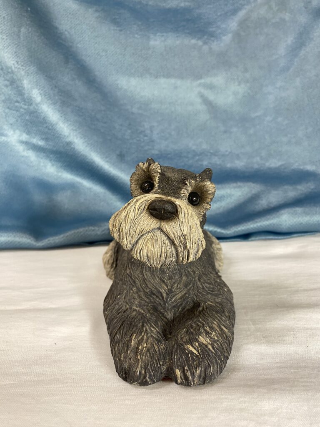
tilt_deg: -12.5
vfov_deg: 67.3
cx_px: 160
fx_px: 320
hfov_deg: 53.1
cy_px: 214
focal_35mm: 26
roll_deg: +2.5
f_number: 1.8
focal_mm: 4.25
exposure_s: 1/60
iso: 80
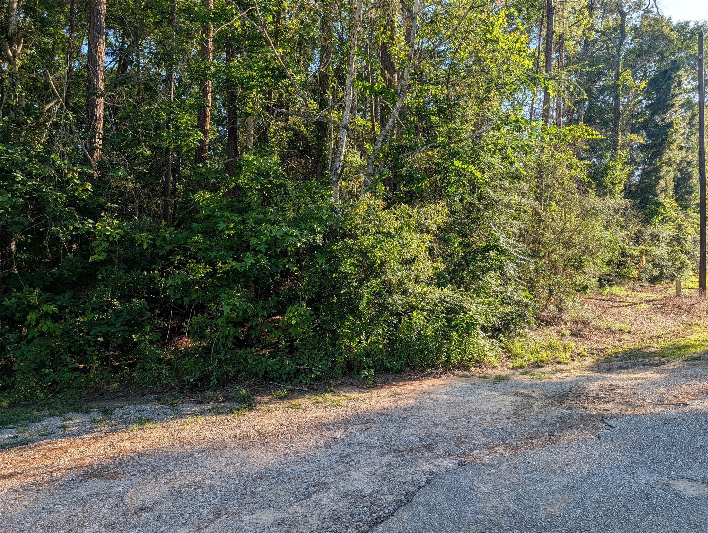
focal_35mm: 24
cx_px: 354
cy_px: 266
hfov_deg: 71.5
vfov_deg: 56.9
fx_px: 492
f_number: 1.68
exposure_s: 1/316
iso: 20
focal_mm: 6.9
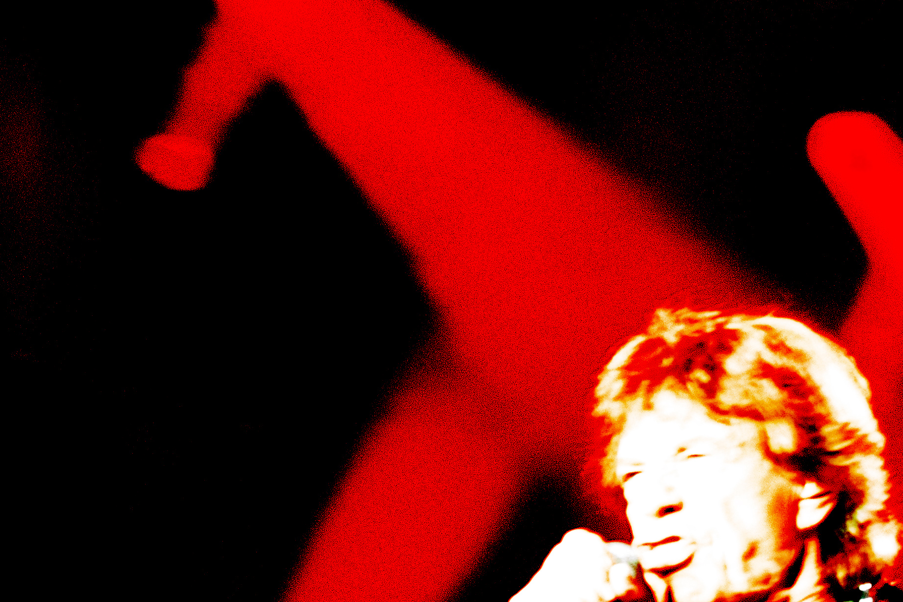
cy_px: 596
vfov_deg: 4.0
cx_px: 1117
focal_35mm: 341
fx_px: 8554
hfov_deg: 6.0
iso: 5000
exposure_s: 1/60
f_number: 4.5
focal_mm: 85
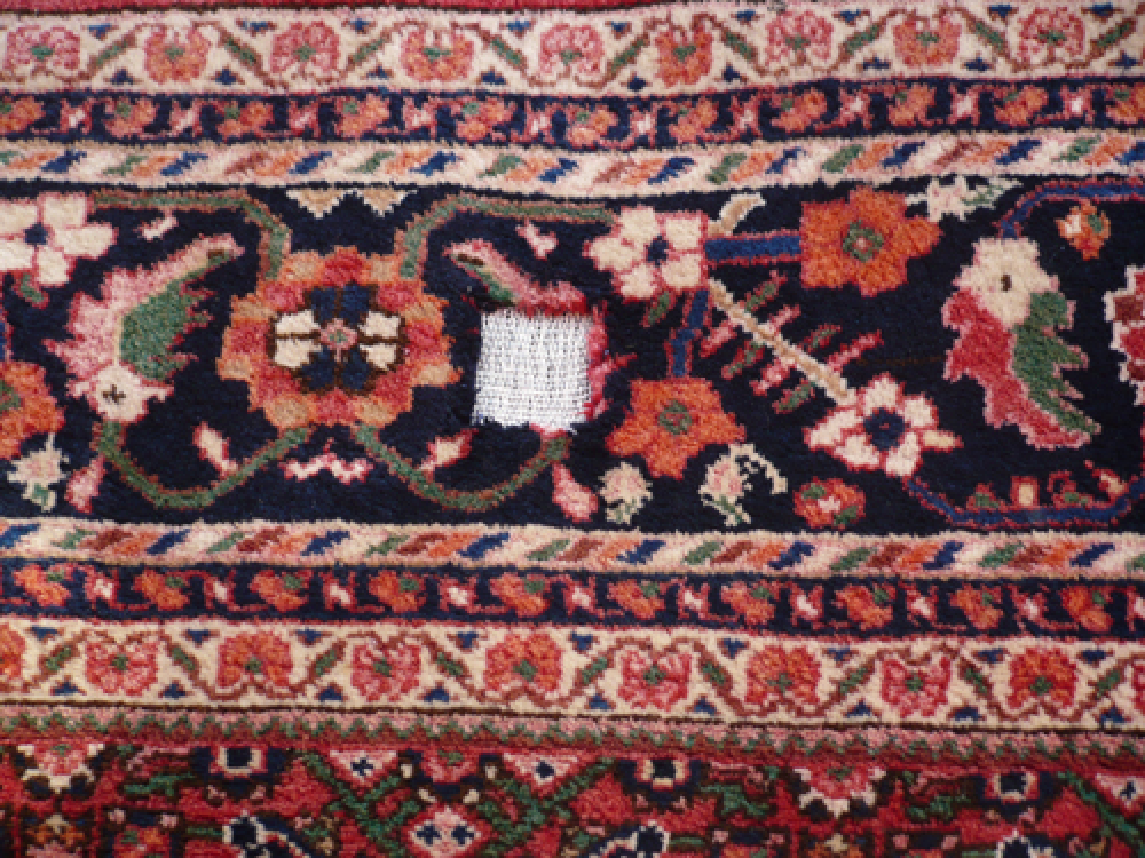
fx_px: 1158
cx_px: 572
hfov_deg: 52.6
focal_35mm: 35
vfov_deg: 40.7
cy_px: 429
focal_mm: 5.8
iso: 100
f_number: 2.8
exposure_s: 1/60
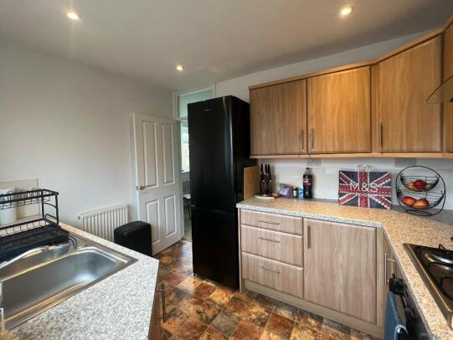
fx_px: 183
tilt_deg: -2.6
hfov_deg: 102.0
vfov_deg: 85.6
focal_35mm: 14
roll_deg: +1.3
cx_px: 231
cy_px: 160
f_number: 1.8
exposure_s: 1/76
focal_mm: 1.57
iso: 250
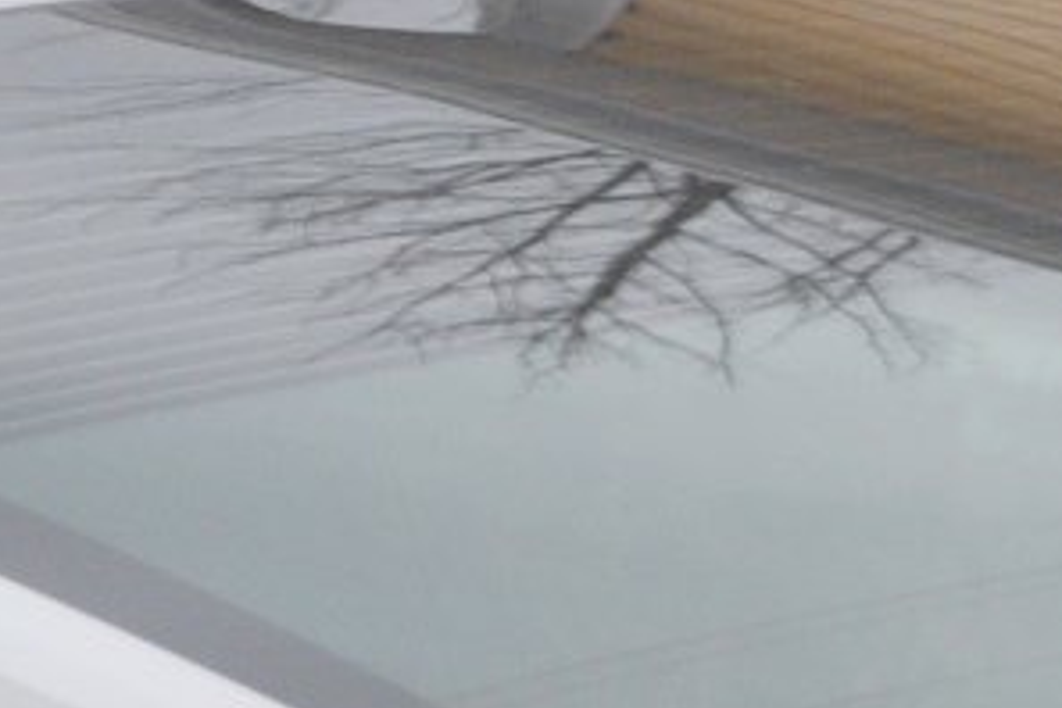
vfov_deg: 2.7
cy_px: -653
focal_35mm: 500
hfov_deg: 4.0
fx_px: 14749
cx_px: -1573
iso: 500
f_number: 9
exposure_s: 1/320
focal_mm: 62
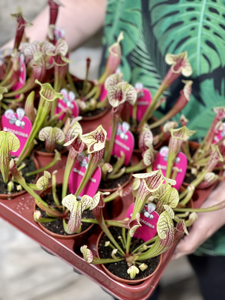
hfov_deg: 22.9
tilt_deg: -37.4
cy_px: 150
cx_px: 112
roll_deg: +0.7
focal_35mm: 64
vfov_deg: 30.3
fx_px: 555
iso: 25
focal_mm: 7.5
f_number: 2.2
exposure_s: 1/185
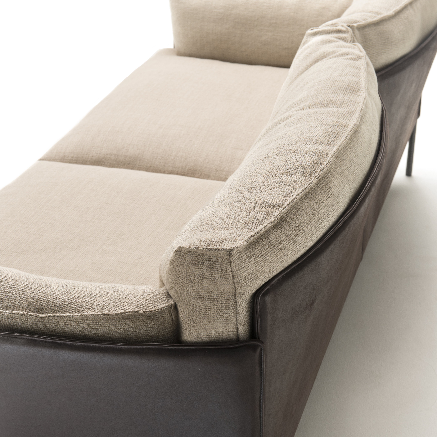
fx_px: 1057
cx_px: 219
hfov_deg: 23.4
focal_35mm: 74
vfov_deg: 23.1
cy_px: 327
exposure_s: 1/4
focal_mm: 58
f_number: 11
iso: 100
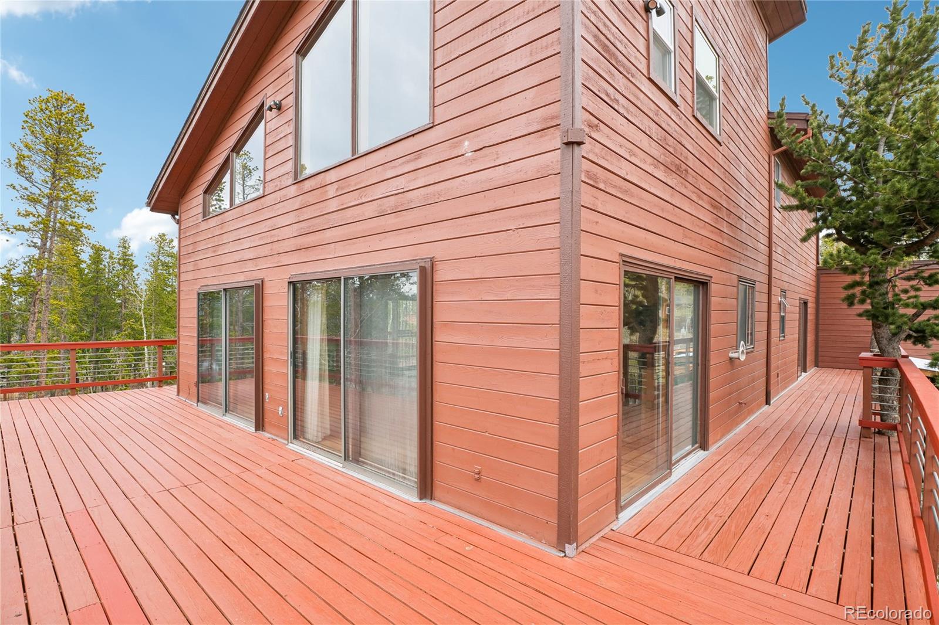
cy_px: 312
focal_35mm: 16
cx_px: 470
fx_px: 430
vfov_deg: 72.0
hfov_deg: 95.0
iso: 100
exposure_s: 1/90
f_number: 8
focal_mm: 11
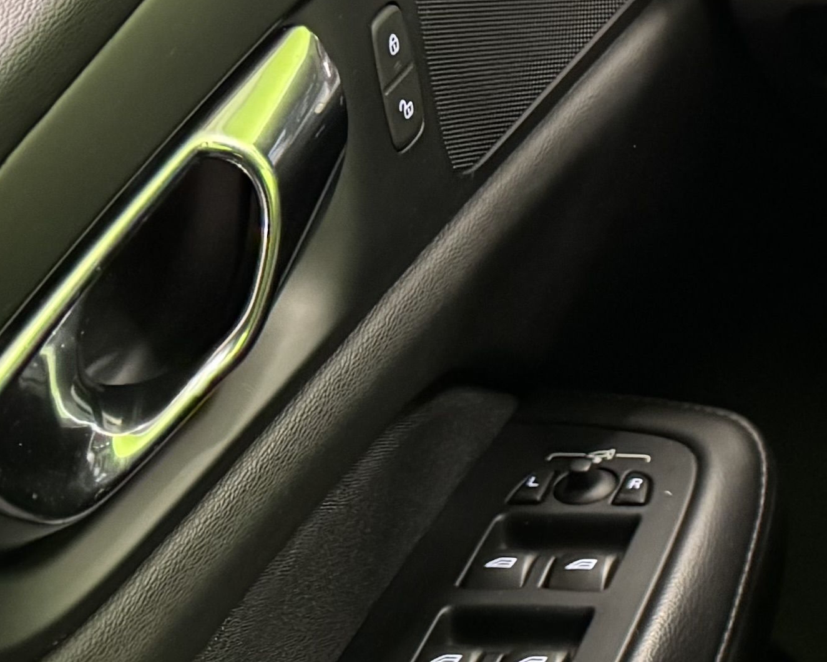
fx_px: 2472
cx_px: 1756
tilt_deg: -37.8
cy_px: 312
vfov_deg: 15.2
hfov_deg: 14.8
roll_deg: +1.6
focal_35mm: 101
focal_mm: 6.76
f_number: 1.78
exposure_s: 1/36
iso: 1000
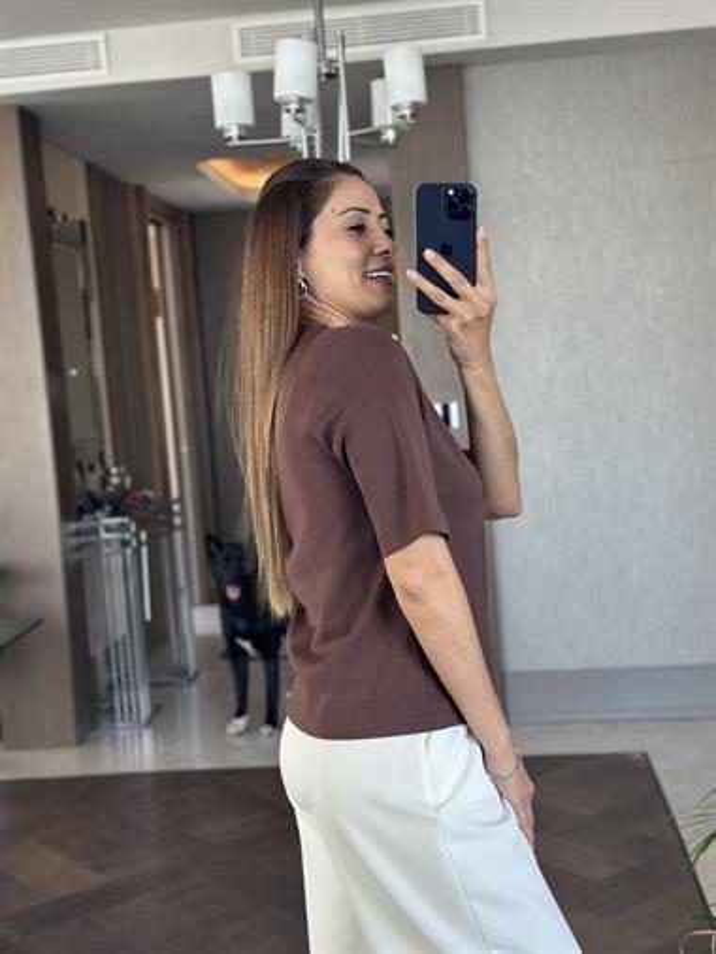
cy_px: 477
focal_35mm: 48
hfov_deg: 30.3
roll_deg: +5.4
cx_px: 358
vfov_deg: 39.6
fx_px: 1323
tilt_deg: -17.3
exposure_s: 1/79
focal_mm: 6.86
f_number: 1.78
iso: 125
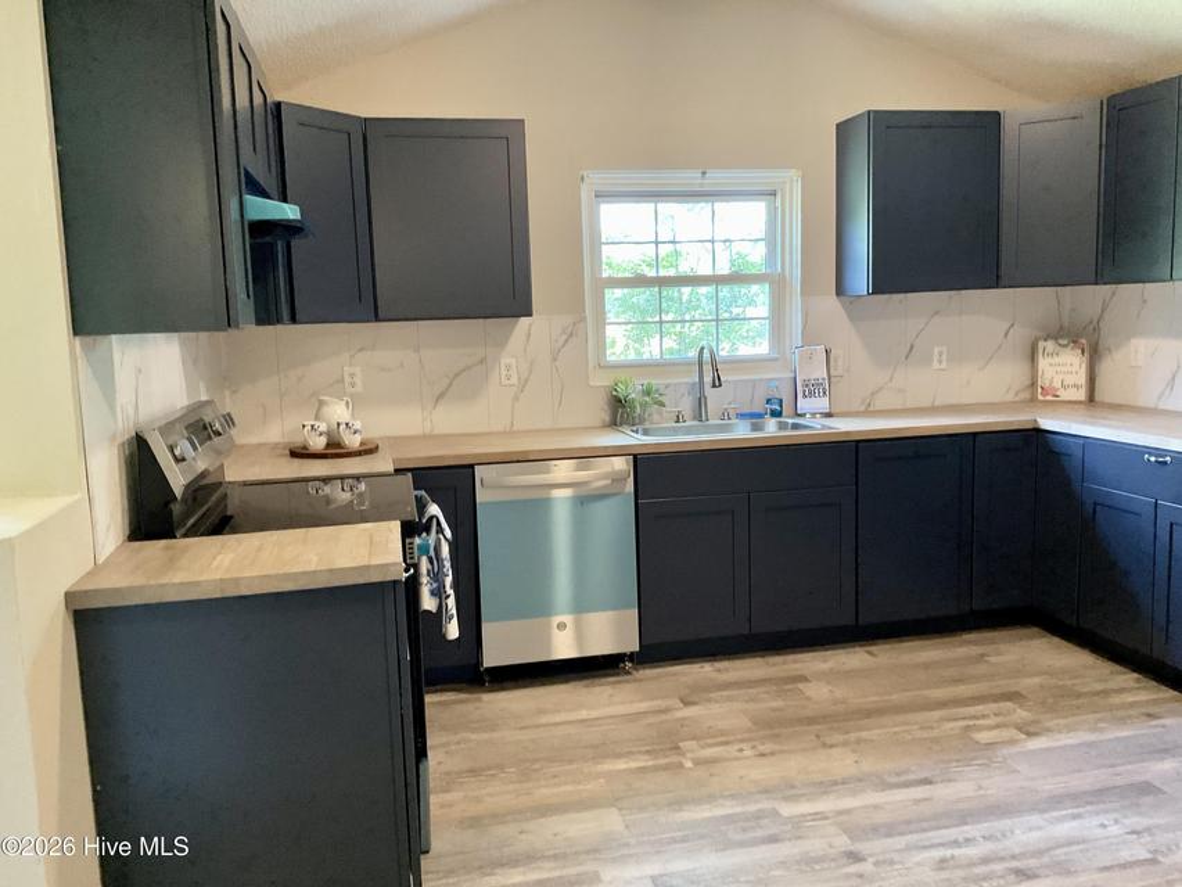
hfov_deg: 61.7
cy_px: 444
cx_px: 591
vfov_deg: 48.2
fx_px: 990
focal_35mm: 29
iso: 250
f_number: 1.8
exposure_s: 1/60
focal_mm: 3
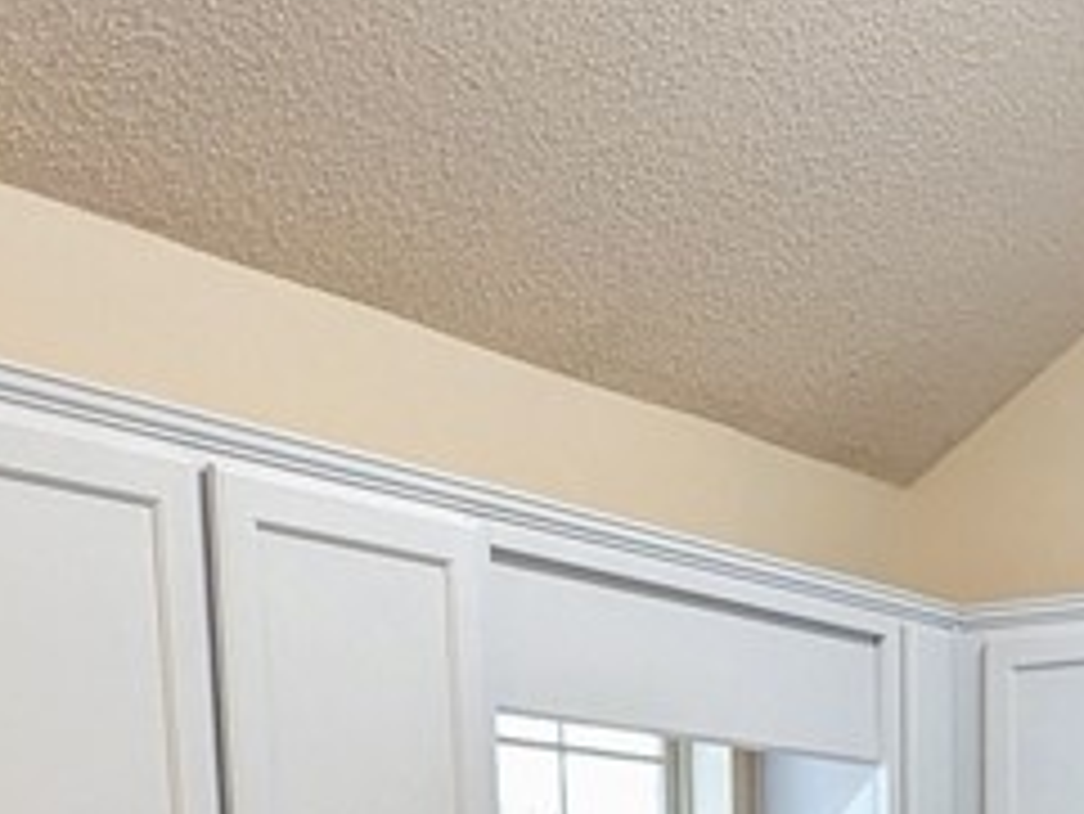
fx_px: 2130
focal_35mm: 68
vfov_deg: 18.3
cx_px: 922
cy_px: 1340
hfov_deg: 27.7
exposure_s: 1/120
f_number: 2.2
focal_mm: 2.35
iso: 313
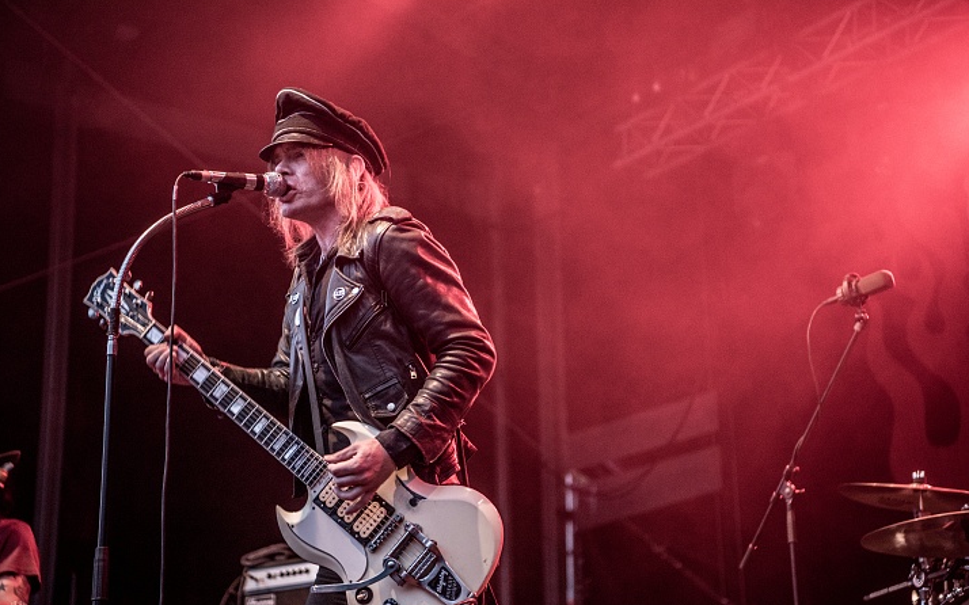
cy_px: 317
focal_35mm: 72
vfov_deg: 18.1
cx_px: 482
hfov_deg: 28.6
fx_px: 1901
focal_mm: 70
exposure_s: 1/125
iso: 1000
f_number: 2.8
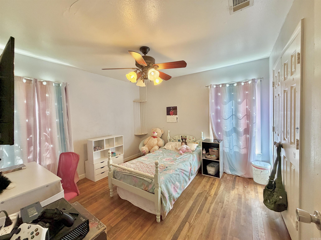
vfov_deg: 85.7
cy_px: 120
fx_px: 130
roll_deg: +1.8
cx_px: 160
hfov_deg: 102.1
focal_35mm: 14
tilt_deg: -1.9
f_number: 2.2
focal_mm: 2.22
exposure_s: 1/60
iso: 320
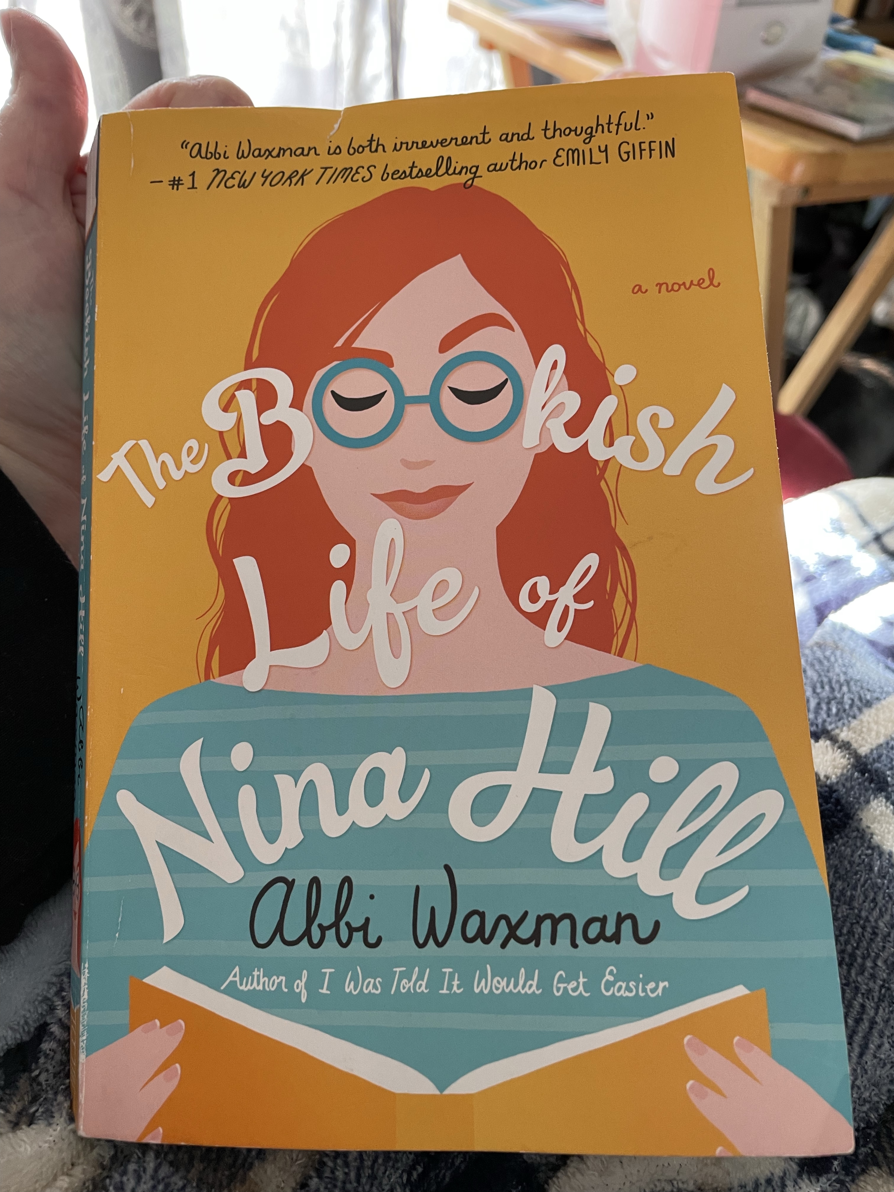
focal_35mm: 26
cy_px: 596
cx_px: 447
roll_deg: -5.0
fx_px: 895
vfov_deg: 67.3
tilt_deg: -41.3
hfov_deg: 53.1
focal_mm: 4.2
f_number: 1.6
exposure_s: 1/60
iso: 125
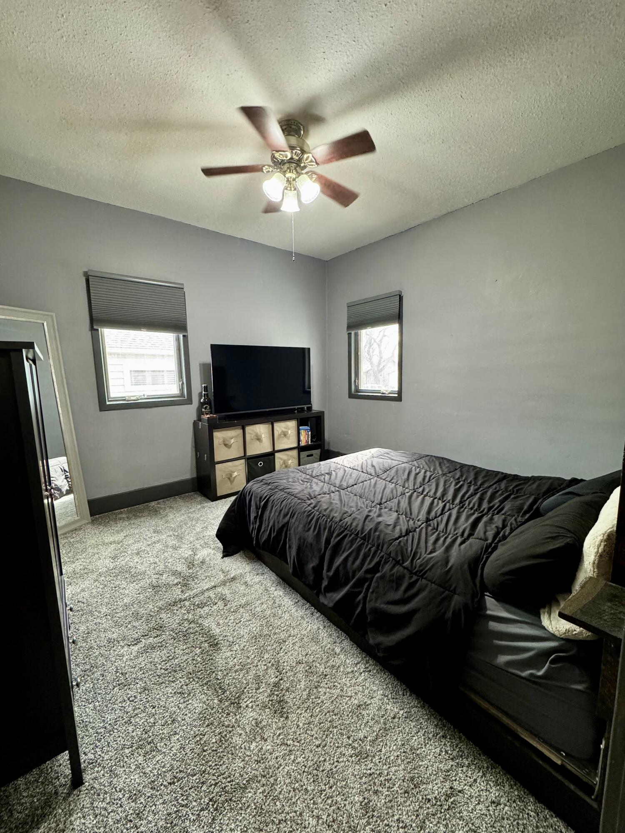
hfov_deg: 85.7
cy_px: 416
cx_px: 312
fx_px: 337
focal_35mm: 14
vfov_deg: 102.1
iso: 320
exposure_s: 1/60
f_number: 2.2
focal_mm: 2.22
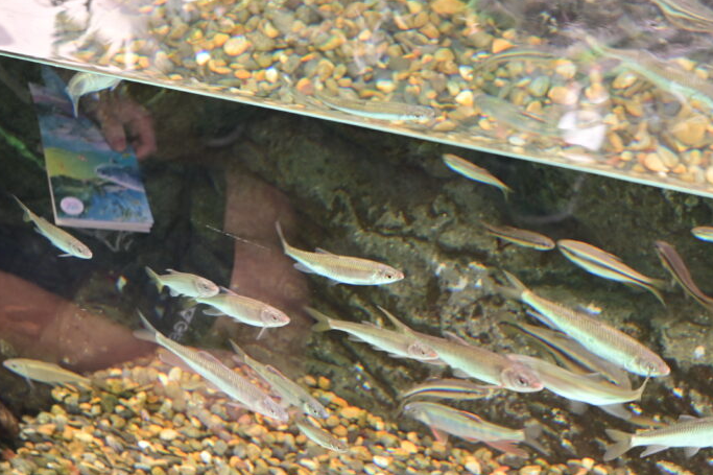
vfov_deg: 25.0
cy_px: 293
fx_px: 1069
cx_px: 456
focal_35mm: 54
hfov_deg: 36.6
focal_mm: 24
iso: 500
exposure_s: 1/40
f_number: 4.5
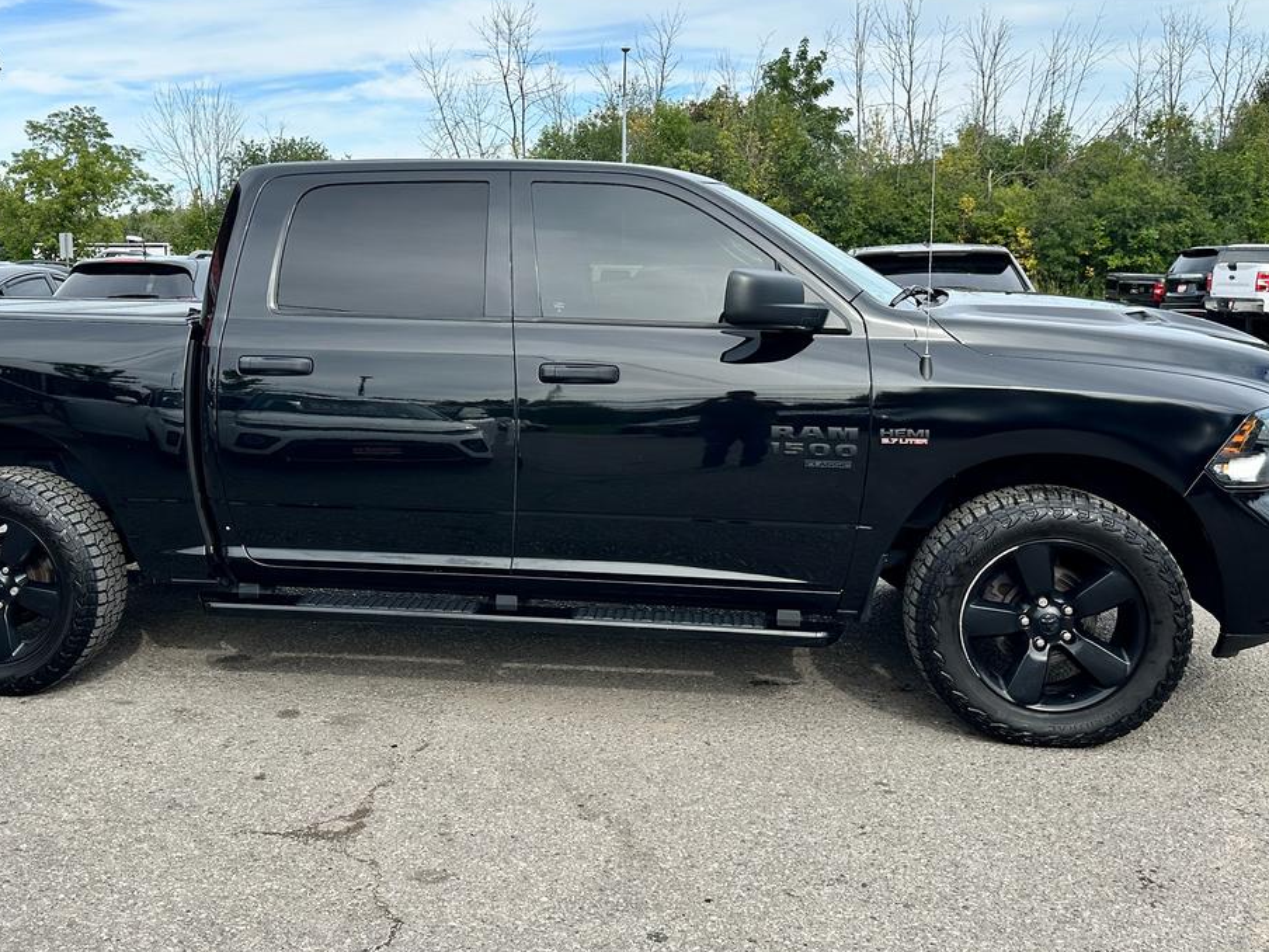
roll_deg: +1.9
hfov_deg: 53.6
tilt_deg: -6.2
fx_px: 1246
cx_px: 510
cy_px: 407
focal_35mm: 34
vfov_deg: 41.7
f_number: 1.78
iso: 80
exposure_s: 1/2882
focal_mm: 6.86
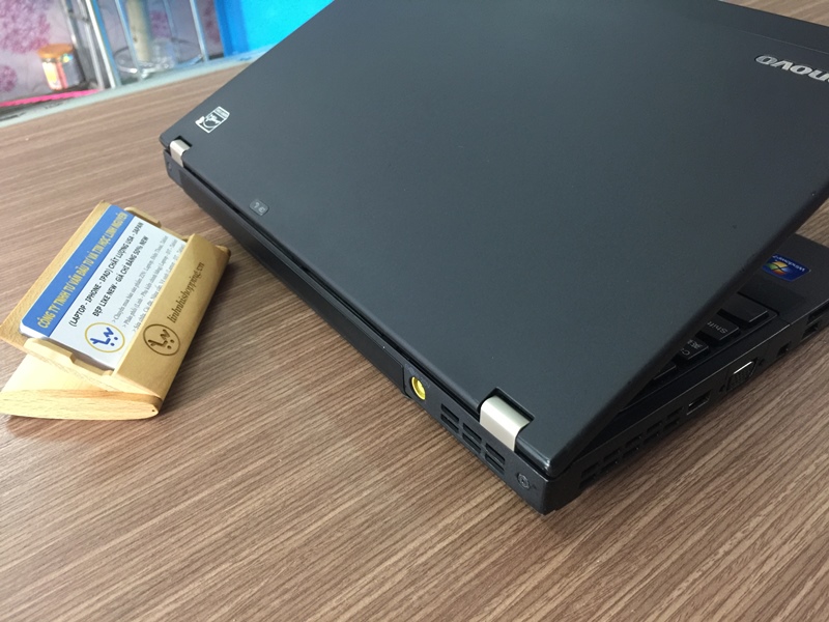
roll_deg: +0.2
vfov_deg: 48.2
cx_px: 414
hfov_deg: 61.7
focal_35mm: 29
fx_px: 695
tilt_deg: -36.6
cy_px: 311
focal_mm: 4.15
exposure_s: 1/17
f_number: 2.2
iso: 125
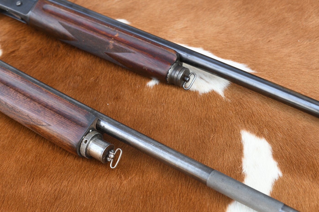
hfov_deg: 39.6
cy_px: 106
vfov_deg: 27.0
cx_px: 160
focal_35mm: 50
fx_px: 443
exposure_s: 1/125
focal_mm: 50
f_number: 8
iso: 900
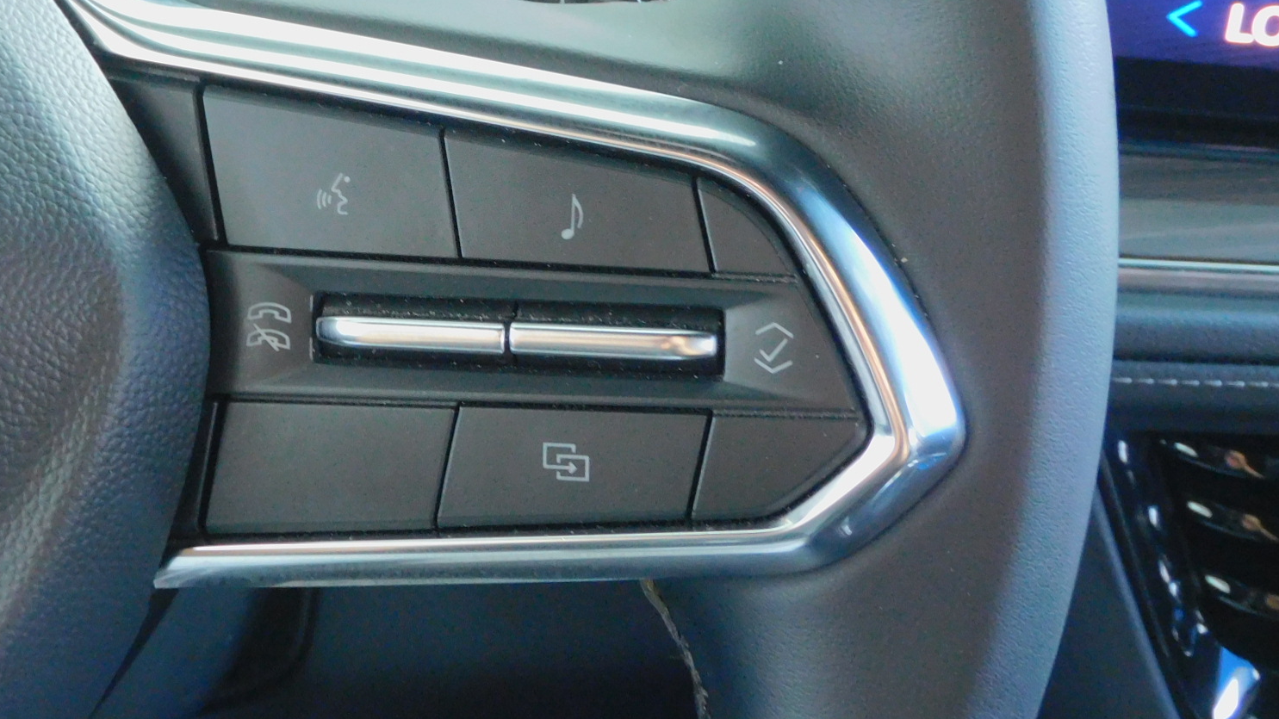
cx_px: 407
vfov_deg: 21.6
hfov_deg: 37.4
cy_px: 186
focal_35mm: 55
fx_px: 1865
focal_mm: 5.9
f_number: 3.6
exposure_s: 1/13
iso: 400
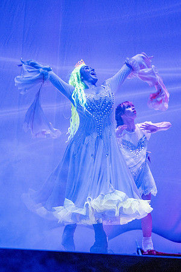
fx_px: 902
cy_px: 155
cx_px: 98
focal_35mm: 120
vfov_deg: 17.1
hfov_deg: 11.5
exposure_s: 1/320
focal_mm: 70
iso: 2500
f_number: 2.8
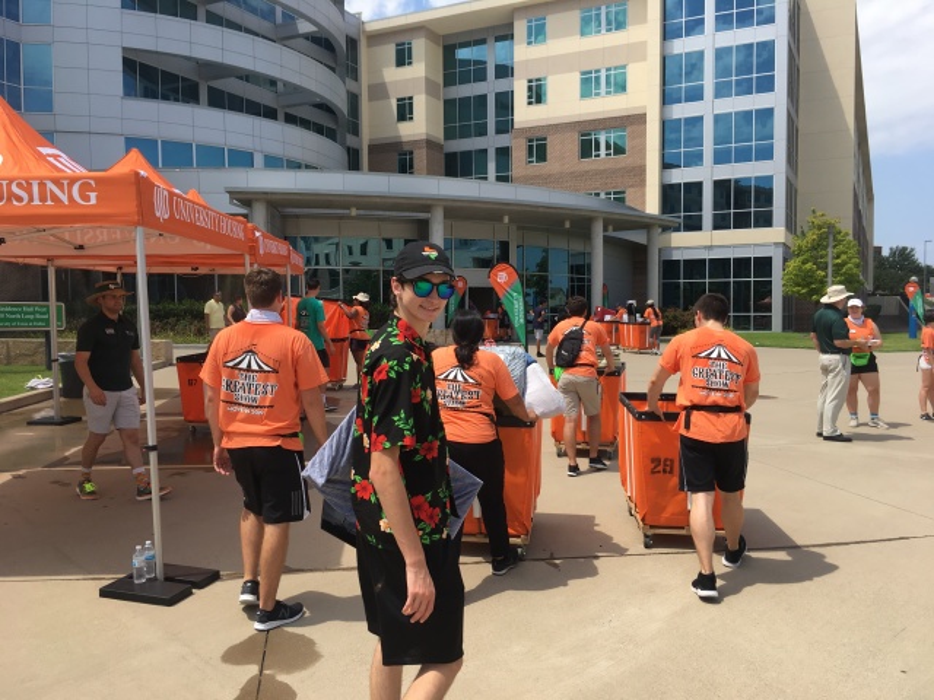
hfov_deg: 61.7
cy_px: 350
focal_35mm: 29
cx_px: 467
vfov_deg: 48.2
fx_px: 782
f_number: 2.2
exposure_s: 1/1148
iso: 25
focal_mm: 4.15
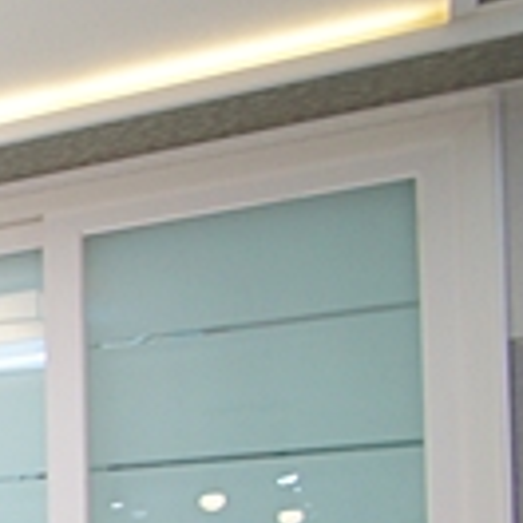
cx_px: -876
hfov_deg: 13.1
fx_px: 1316
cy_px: 614
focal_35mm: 77
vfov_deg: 21.1
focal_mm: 10
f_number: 4
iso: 400
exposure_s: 1/80
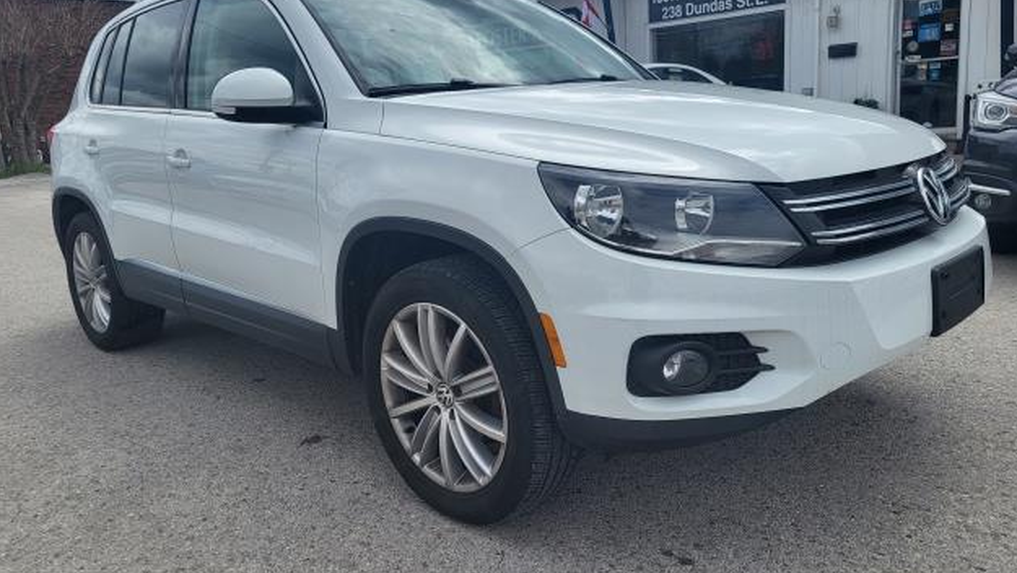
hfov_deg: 66.0
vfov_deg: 40.1
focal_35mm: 29
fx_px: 782
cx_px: 504
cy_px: 251
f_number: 1.8
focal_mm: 5.4
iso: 40
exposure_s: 1/2463
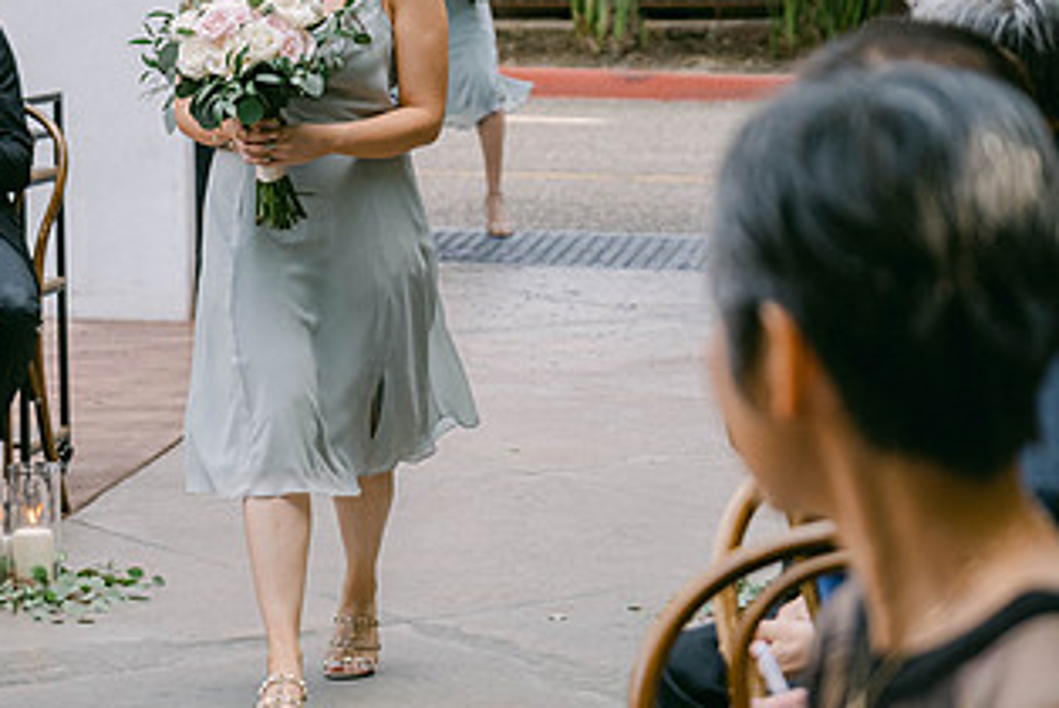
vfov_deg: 8.2
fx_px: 4917
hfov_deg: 12.3
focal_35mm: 167
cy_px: 255
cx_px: 337
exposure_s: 1/320
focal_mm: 58.7
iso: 320
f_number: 2.8
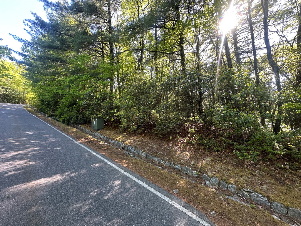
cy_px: 113
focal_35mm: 14
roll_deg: +1.7
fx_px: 122
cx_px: 150
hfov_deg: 102.1
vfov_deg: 85.7
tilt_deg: +6.2
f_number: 2.2
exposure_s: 1/99
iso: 100
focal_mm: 2.22
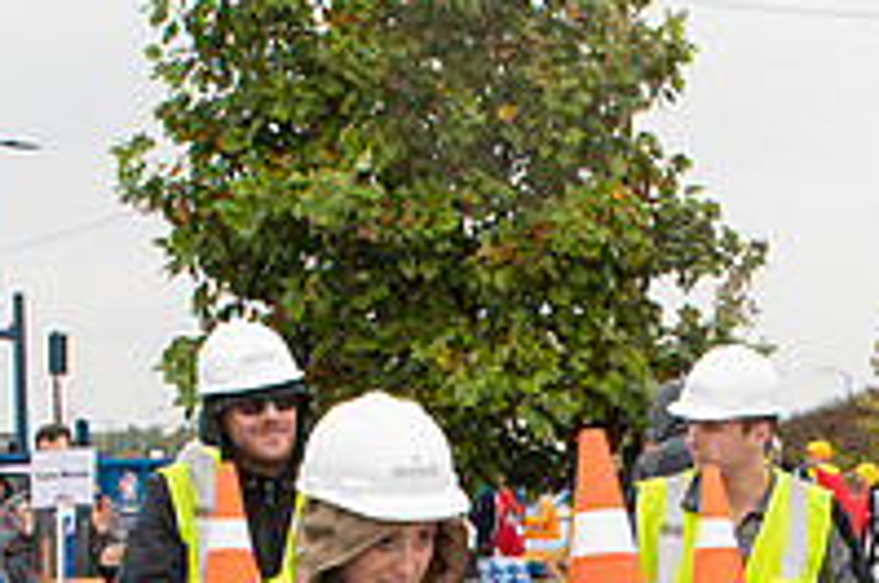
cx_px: 854
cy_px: 956
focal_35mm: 120
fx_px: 2925
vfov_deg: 10.8
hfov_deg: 16.8
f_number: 7.1
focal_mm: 24
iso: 400
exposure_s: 1/200
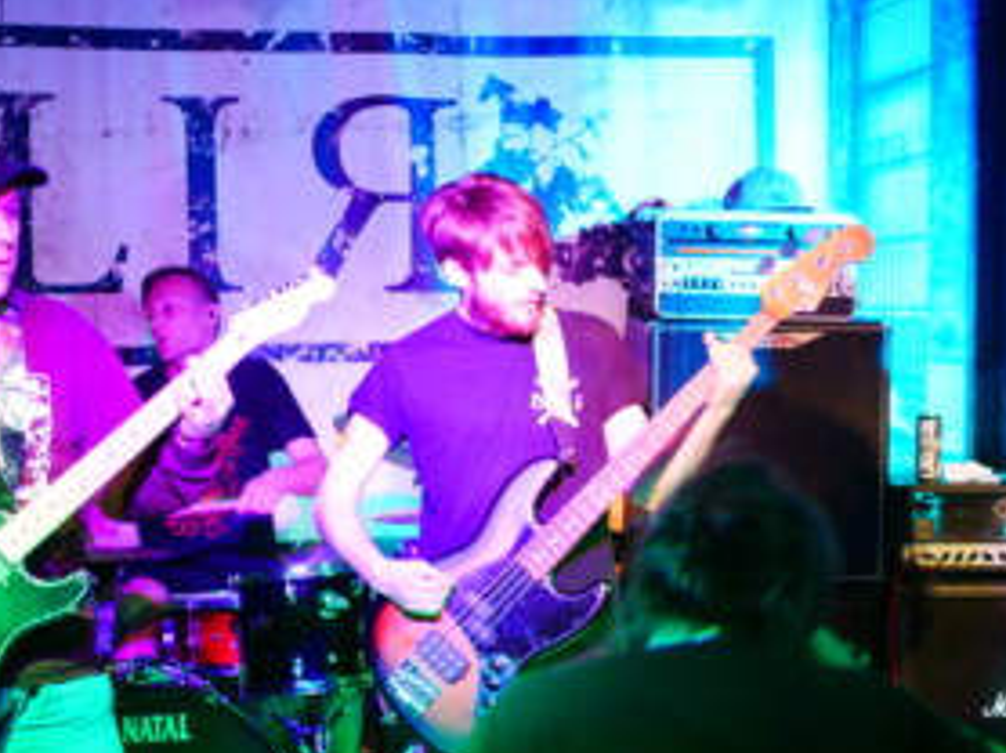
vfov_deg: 16.4
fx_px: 2613
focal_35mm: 90
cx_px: 449
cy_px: 498
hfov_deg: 21.8
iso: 1600
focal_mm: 25
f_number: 1.7
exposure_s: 1/50
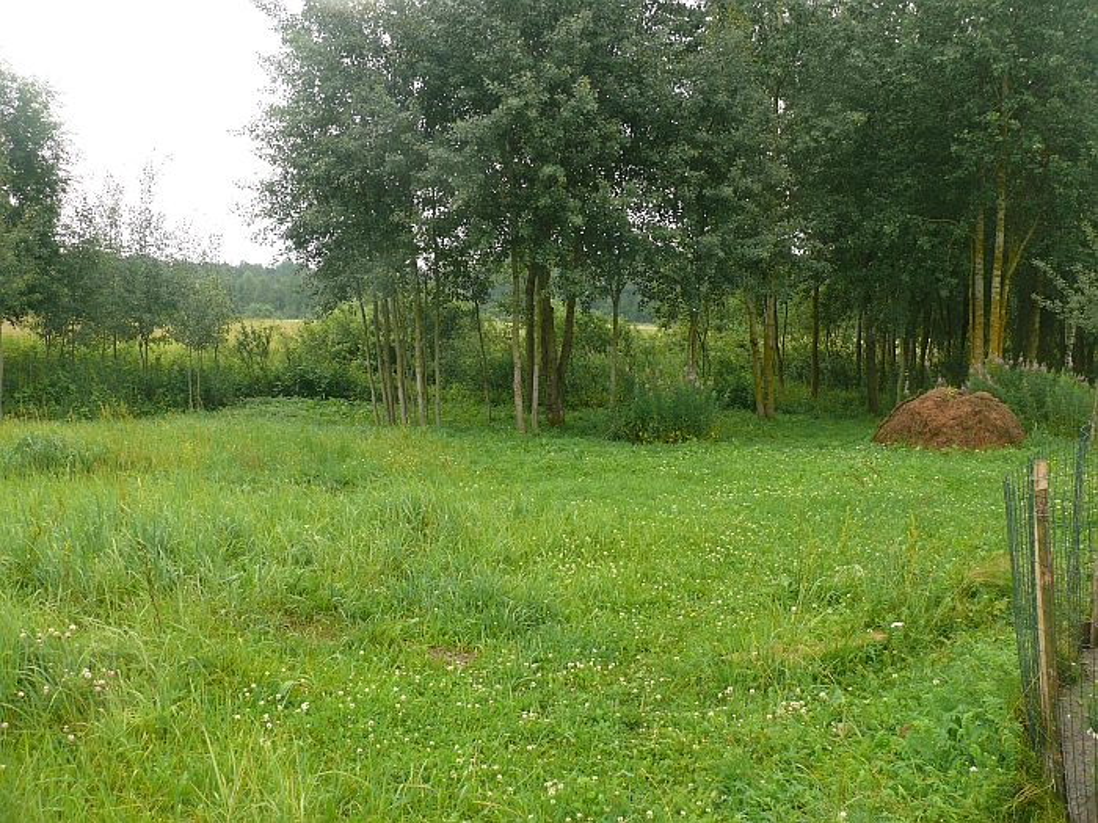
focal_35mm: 35
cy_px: 412
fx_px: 1110
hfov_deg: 52.6
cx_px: 549
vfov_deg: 40.7
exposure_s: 1/100
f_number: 4
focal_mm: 7.4
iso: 100
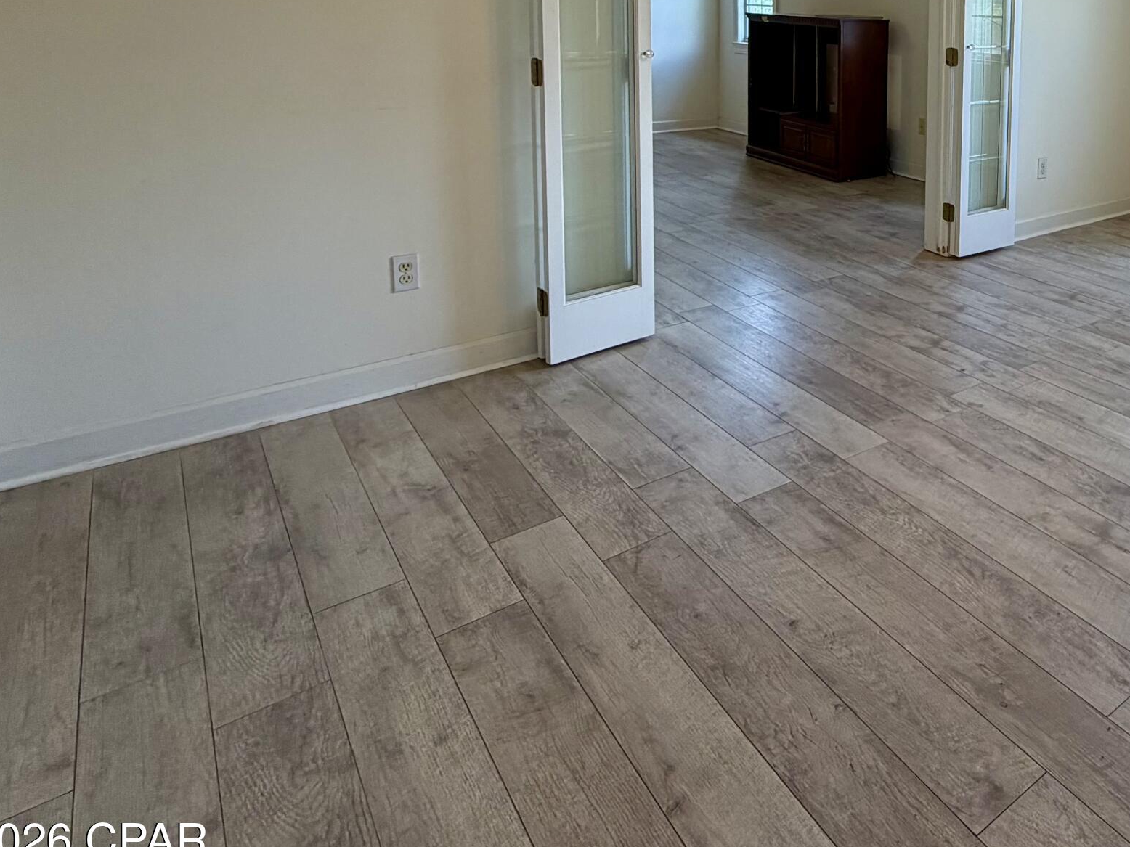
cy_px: 99
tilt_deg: -6.1
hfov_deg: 56.2
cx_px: 1022
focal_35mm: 27
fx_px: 881
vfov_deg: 46.7
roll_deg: -2.0
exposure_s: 1/120
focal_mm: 2.22
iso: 125
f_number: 2.2
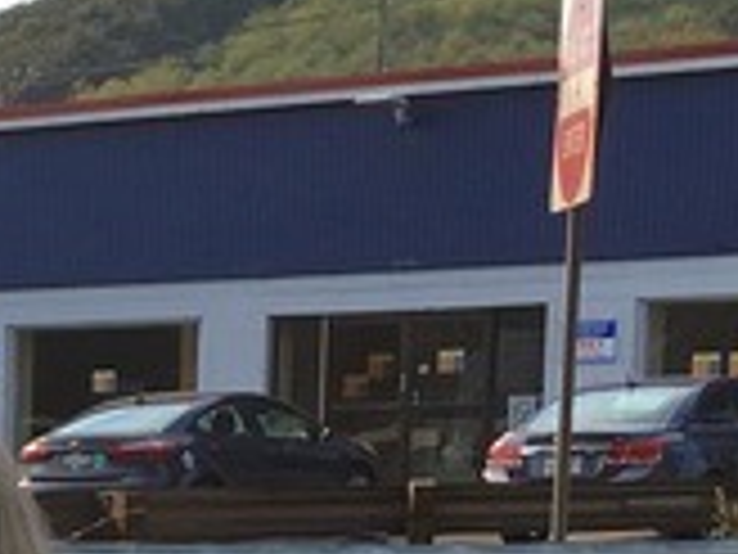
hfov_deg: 9.7
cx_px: -986
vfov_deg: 8.0
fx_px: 3859
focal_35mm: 181
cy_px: 941
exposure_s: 1/674
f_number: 2.2
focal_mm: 4.15
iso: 25
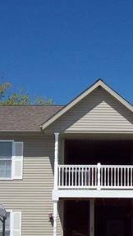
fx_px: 547
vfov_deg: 24.2
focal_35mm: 87
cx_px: 133
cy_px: 181
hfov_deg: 13.7
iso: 80
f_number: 4.8
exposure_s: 1/921
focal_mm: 6
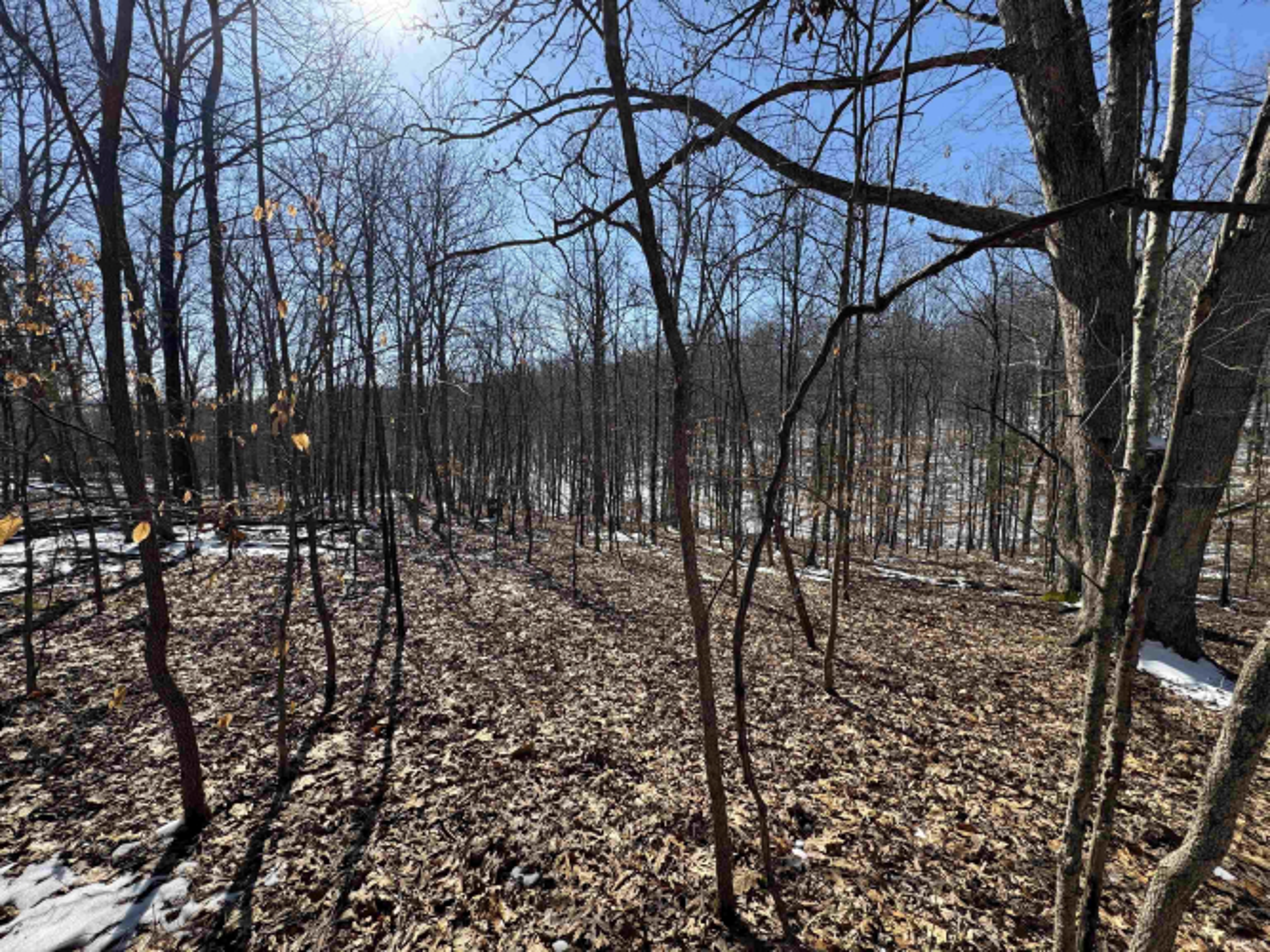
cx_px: 635
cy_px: 476
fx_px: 514
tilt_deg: -7.0
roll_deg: -1.0
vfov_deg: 85.7
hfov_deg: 102.1
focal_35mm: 14
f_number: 2.2
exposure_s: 1/1126
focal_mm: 2.22
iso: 50
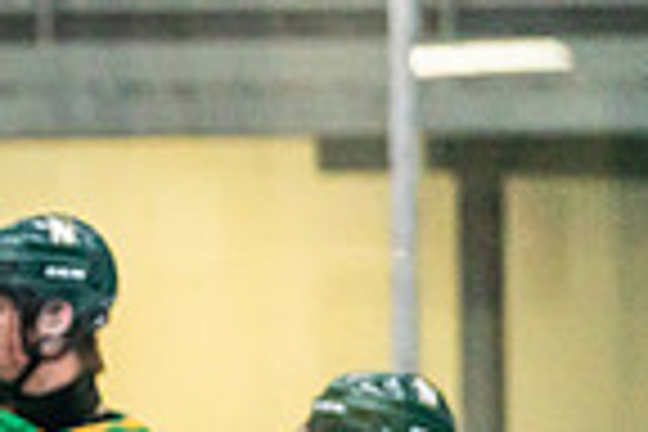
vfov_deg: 1.9
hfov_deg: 2.8
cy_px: 588
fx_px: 13193
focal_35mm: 733
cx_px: -617
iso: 3200
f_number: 2.8
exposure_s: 1/1250
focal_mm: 155
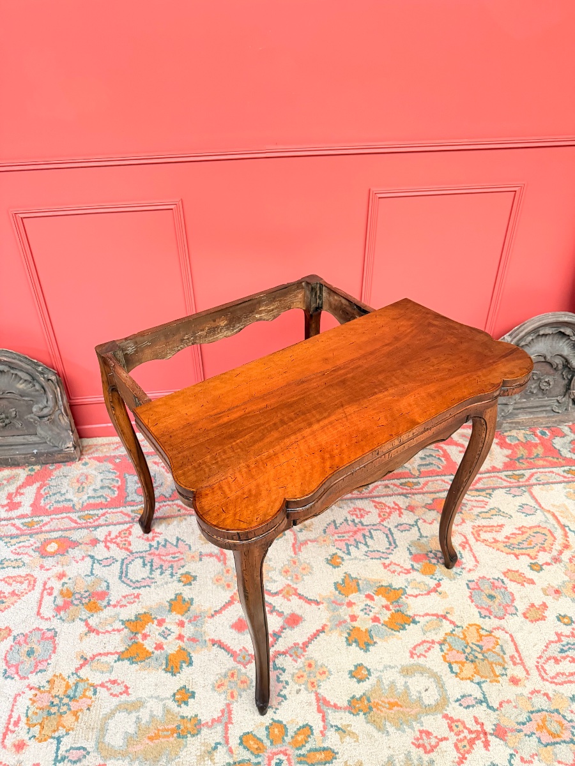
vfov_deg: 71.6
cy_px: 383
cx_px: 288
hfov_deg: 56.8
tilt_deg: -36.6
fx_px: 532
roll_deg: +0.7
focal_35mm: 24
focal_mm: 6.76
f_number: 1.78
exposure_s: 1/60
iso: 800
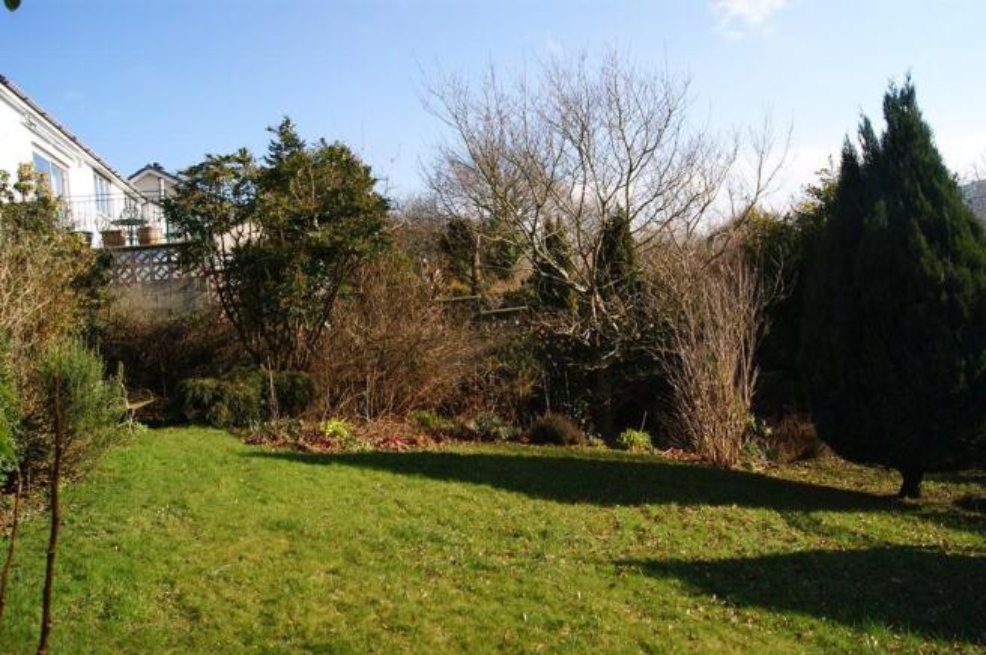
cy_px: 328
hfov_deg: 67.4
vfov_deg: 47.8
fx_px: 739
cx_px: 493
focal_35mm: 27
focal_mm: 18
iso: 100
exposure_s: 1/100
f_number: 10
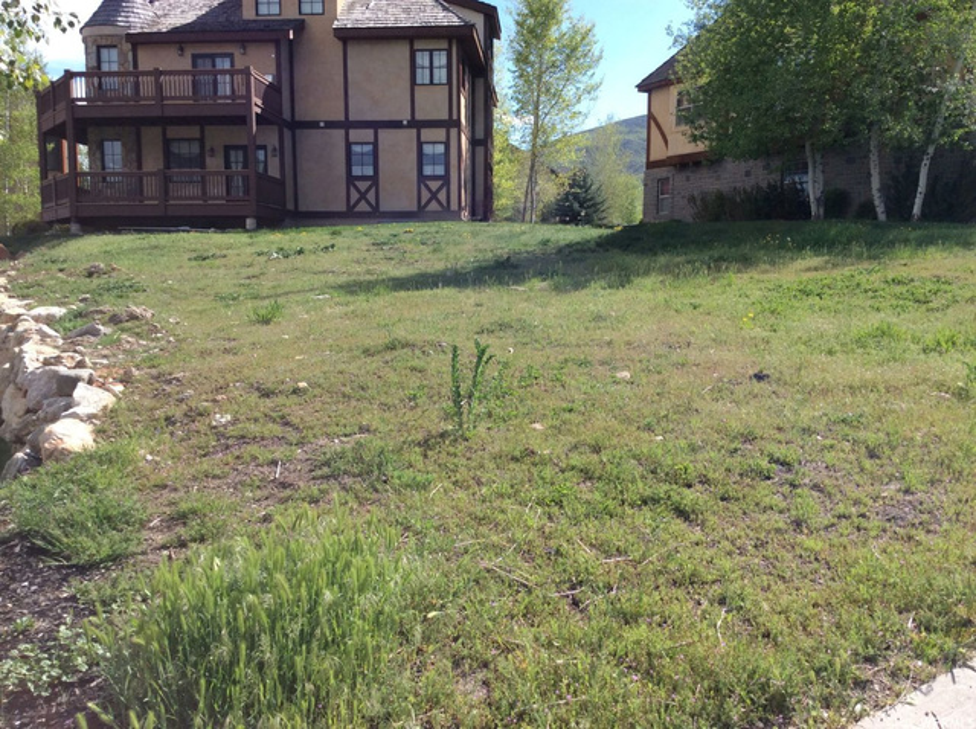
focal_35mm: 32
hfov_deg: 56.9
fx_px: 901
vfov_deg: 44.1
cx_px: 488
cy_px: 364
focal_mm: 3.3
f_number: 2.4
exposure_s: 1/880
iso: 32
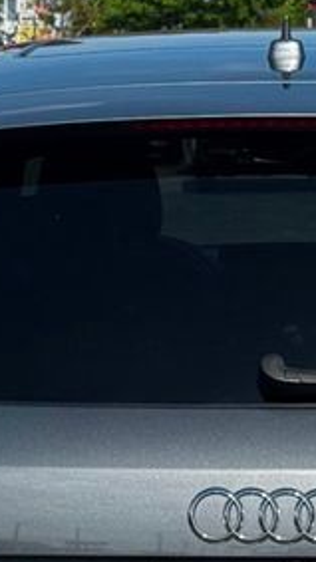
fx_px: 2818
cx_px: 225
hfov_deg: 6.4
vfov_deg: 11.3
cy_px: 481
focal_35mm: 189
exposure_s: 1/3817
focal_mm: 6.76
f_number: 1.78
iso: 64
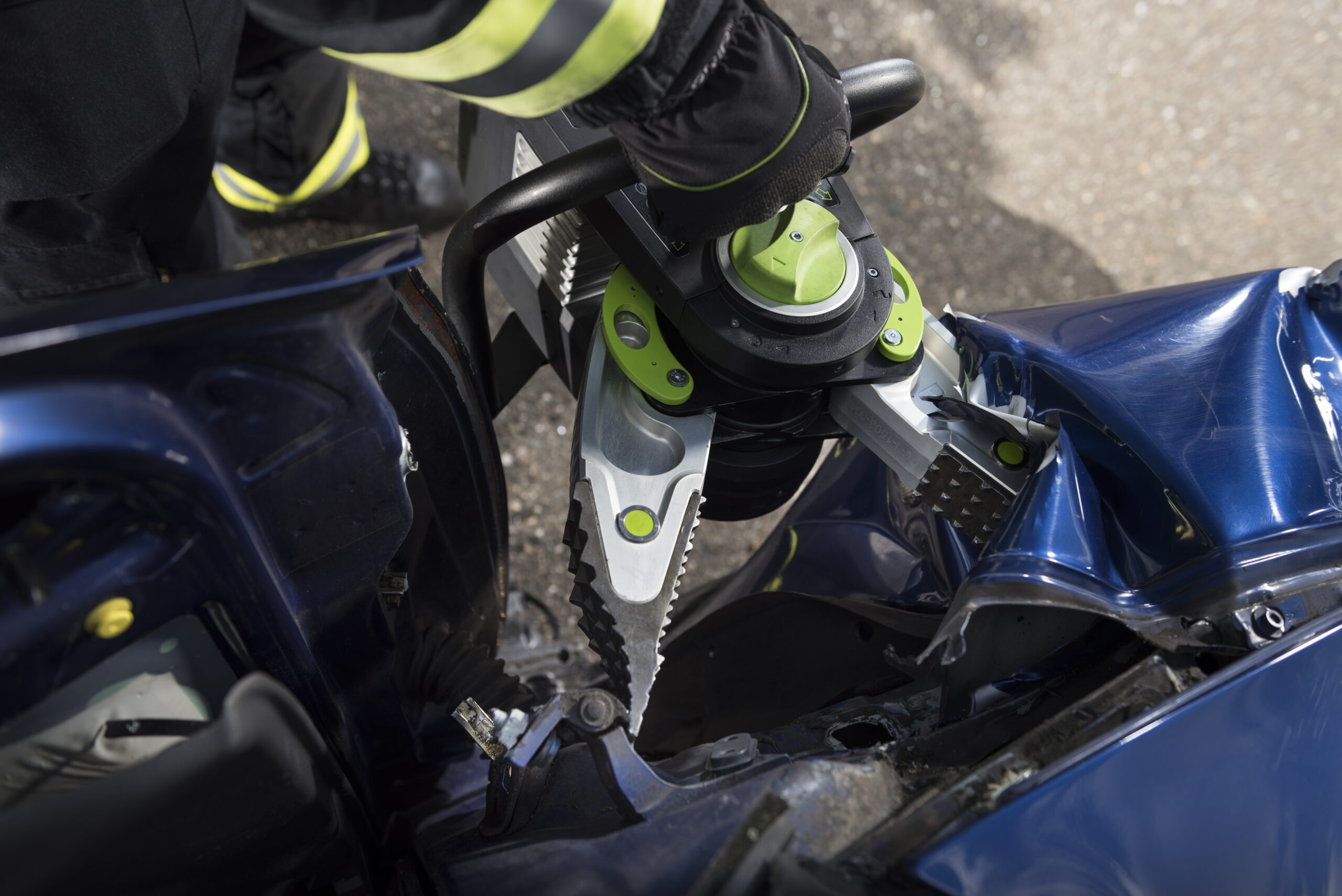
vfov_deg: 38.9
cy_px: 448
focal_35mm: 34
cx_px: 671
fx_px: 1268
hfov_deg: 55.8
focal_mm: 34
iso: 64
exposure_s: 1/250
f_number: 3.5
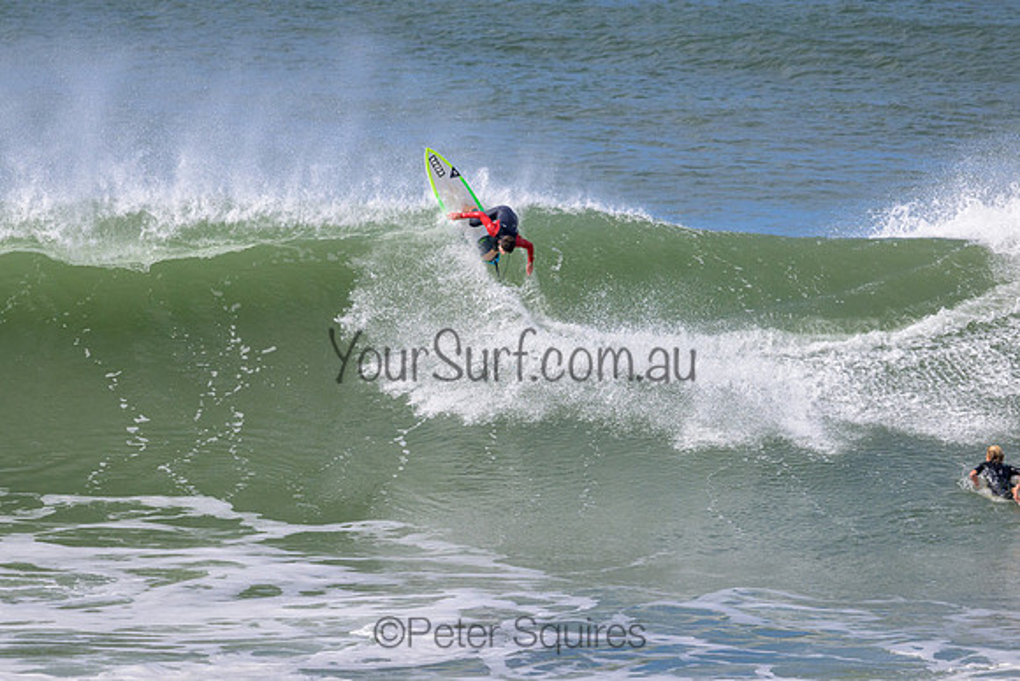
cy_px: 319
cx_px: 410
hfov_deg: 3.7
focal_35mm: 552
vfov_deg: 2.5
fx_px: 15637
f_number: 10
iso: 720
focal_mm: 420
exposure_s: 1/2000
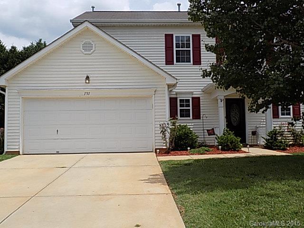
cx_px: 152
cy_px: 114
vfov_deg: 41.8
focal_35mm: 34
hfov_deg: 54.0
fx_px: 299
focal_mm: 6.1
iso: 80
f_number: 3.4
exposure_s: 1/1250
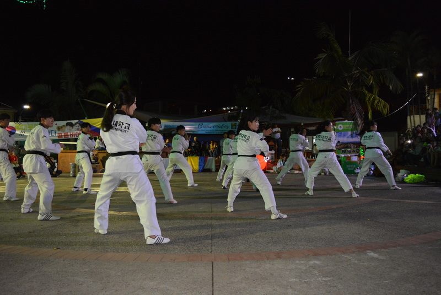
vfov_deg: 48.0
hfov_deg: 67.3
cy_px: 148
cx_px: 220
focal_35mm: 27
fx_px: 331
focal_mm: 18
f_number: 3.5
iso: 3200
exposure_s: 1/60
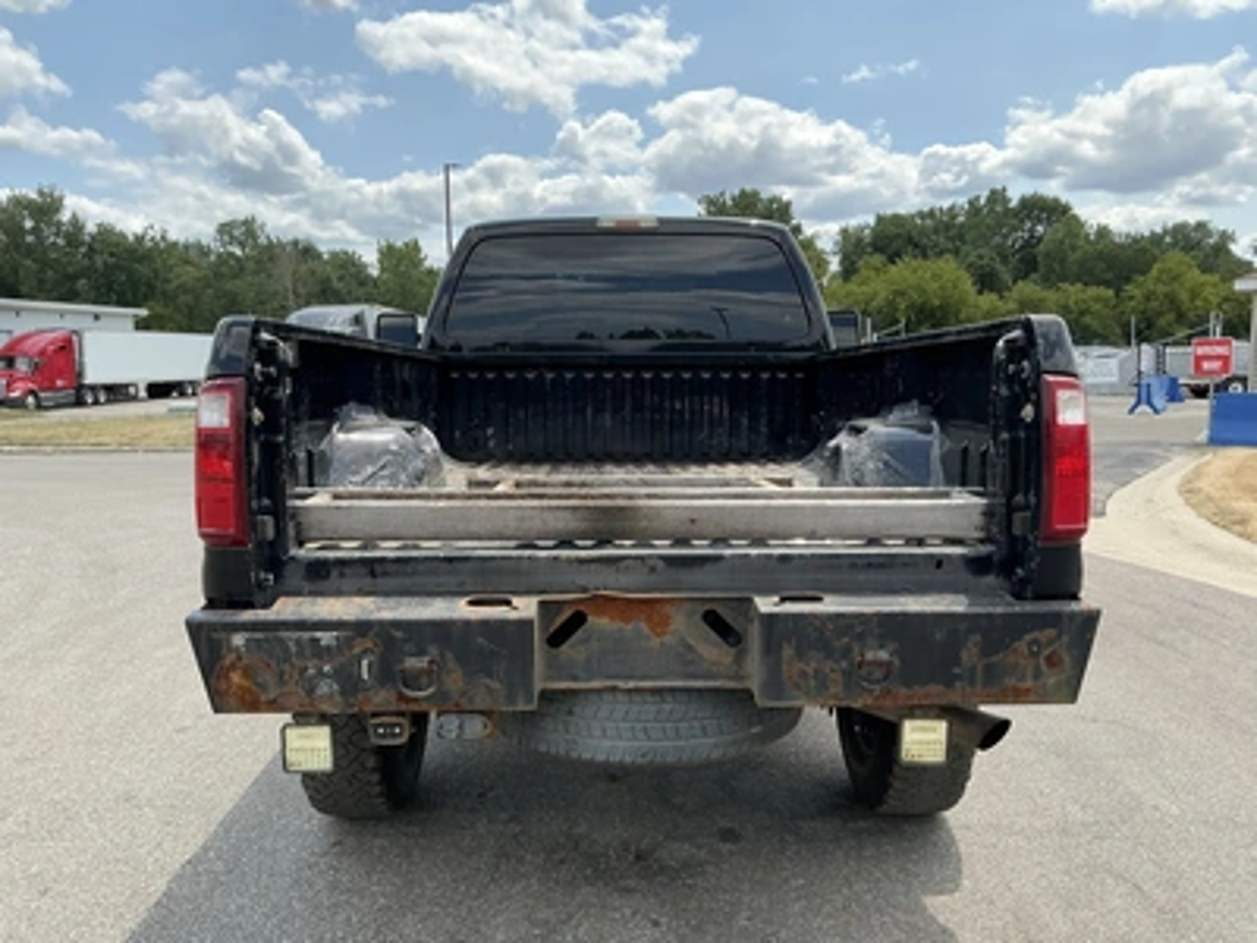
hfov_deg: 63.4
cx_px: 628
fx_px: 1017
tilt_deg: -1.5
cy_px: 472
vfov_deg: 49.7
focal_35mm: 28
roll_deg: +1.0
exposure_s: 1/1076
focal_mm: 3
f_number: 1.8
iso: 25
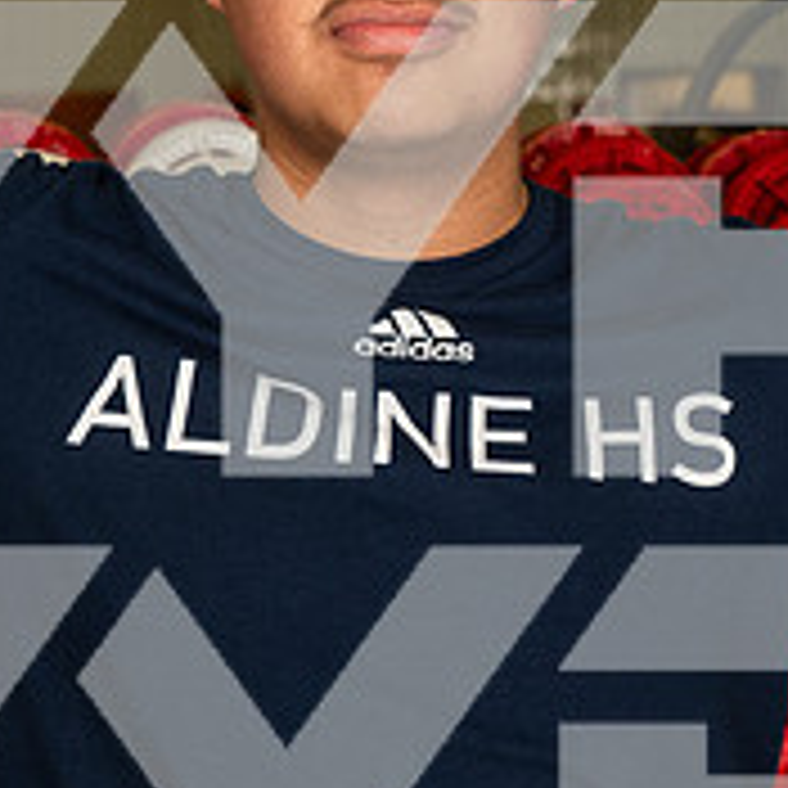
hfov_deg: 11.3
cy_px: 241
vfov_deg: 11.3
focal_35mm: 155
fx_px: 3992
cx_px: 486
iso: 500
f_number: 7.1
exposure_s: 1/250
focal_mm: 55
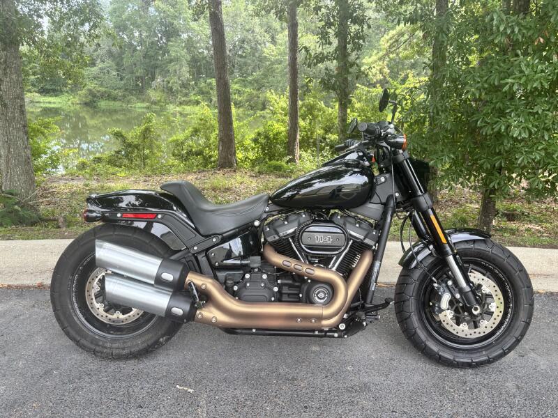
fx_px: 419
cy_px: 209
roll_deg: -2.9
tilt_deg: -17.3
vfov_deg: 53.1
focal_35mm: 26
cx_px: 279
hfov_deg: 67.3
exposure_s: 1/238
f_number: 1.6
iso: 40
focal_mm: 5.96
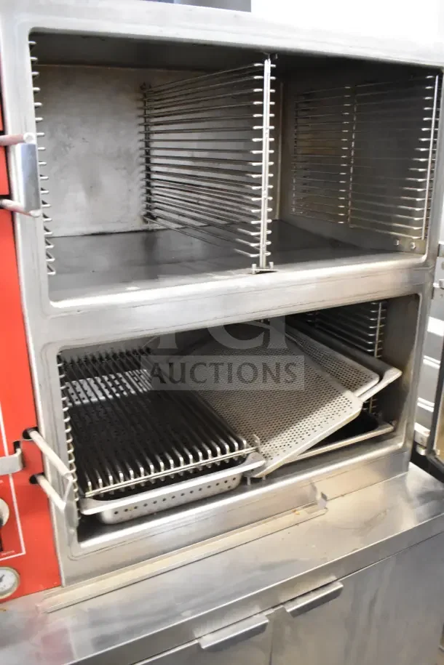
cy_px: 332
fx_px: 499
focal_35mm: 27
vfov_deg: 67.4
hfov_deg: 47.9
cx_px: 222
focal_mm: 18
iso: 6400
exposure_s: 1/50
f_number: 3.5
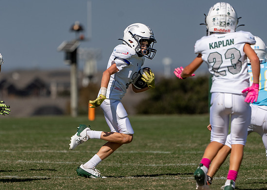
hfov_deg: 4.0
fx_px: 3782
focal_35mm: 499
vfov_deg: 2.9
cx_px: 117
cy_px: 98
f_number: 5.6
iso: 100
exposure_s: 1/1600
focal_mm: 361
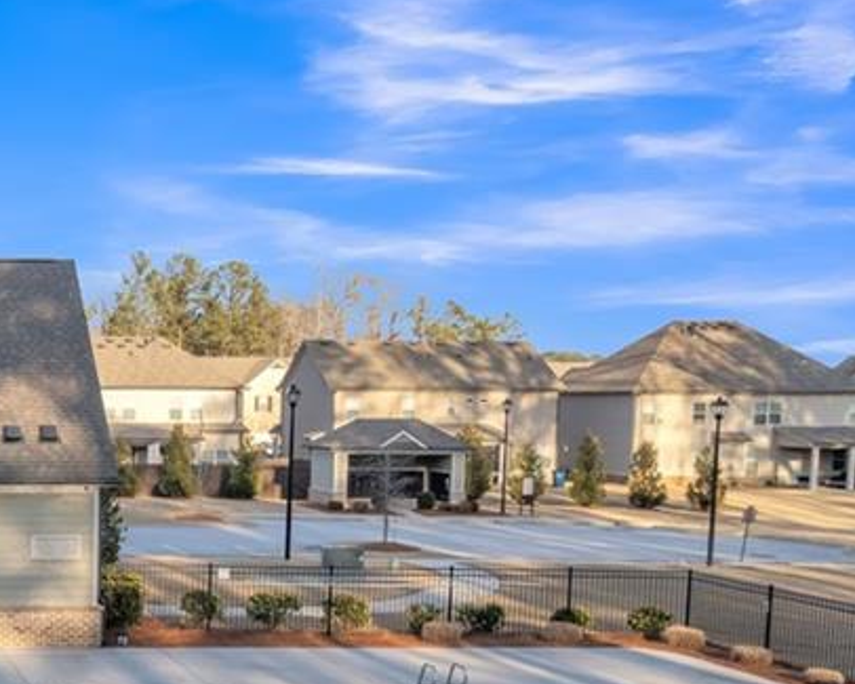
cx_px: -185
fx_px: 1316
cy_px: 605
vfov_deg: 28.1
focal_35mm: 52
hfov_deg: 30.3
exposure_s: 1/100
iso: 140
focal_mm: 8.38
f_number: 2.8
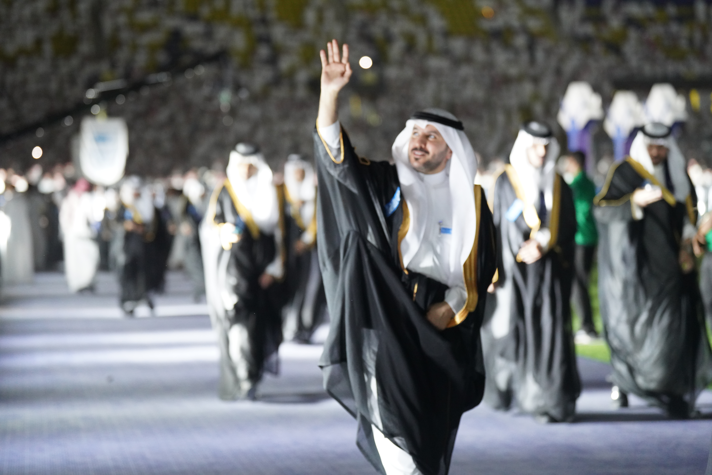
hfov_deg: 19.5
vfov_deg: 13.0
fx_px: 2077
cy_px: 238
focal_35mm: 105
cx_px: 356
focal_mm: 105
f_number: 2.8
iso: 4000
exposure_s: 1/125
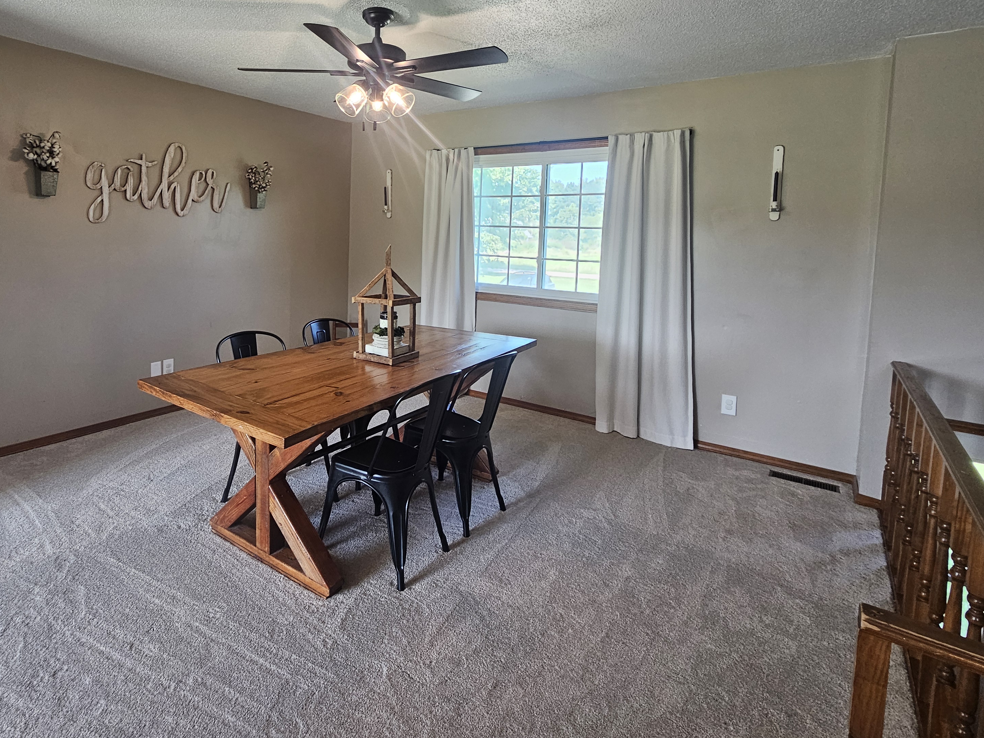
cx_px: 384
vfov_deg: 70.4
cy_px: 277
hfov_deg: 86.4
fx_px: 512
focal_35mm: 18
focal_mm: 2.2
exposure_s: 1/60
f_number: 2.2
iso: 125
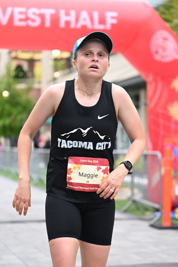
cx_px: 95
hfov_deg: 15.9
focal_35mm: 86
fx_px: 637
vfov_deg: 23.6
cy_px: 138
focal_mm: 70
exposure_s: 1/800
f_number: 2.8
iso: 1600
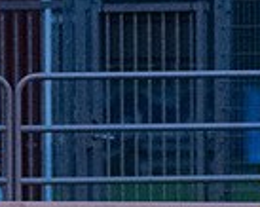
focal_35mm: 2221
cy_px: 109
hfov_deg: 0.9
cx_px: 502
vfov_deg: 0.7
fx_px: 17054
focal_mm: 300
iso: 7200
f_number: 3.2
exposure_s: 1/800
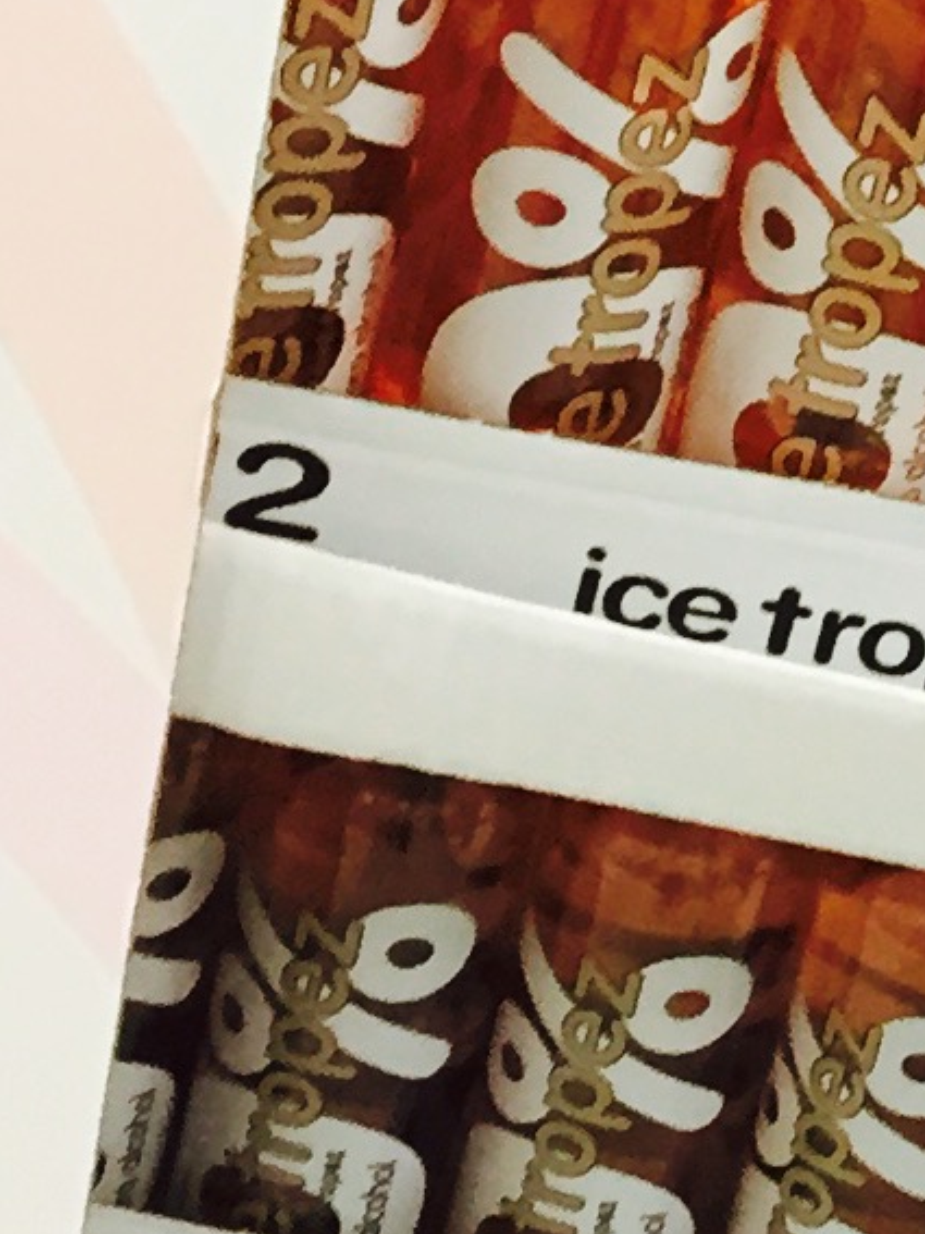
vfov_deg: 11.8
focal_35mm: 167
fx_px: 5952
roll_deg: -20.7
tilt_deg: -25.6
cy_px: 155
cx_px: 2625
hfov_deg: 7.9
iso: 100
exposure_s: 1/30
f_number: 2.2
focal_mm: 4.15
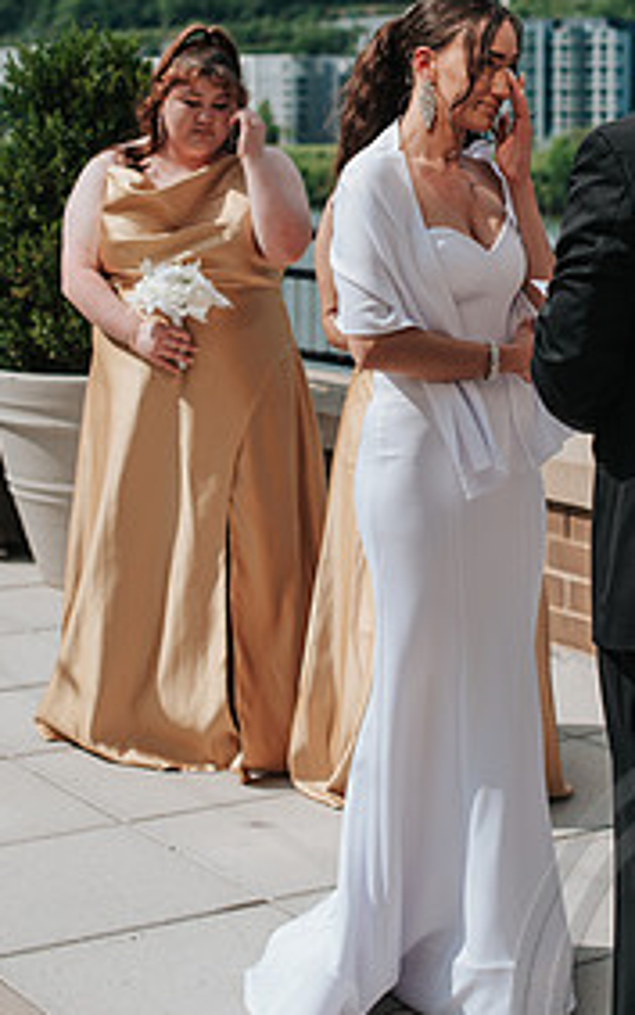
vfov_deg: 25.3
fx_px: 2242
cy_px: 305
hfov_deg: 16.1
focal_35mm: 81
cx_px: 445
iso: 160
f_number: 3.2
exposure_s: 1/2000
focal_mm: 50
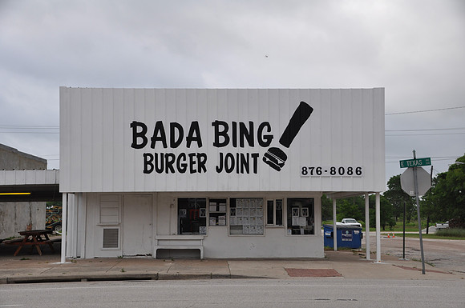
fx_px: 774
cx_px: 232
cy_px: 154
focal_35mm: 60
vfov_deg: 22.6
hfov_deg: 33.4
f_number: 8
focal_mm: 40
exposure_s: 1/250
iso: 200
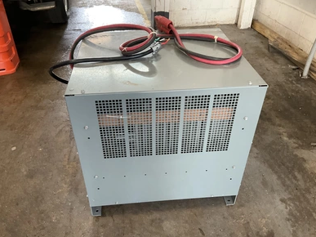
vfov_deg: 46.8
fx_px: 274
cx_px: 154
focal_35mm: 30
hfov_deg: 60.0
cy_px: 121
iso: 125
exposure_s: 1/60
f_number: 1.8
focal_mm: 3
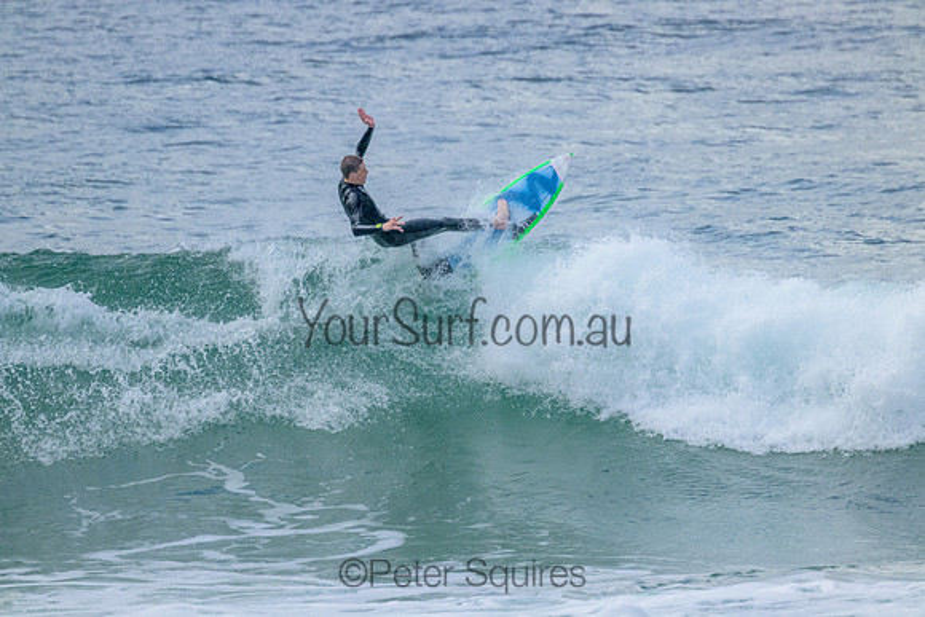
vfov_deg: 1.7
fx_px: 20559
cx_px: 462
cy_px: 308
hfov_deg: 2.6
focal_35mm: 800
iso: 3200
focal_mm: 800
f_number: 11
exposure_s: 1/1600
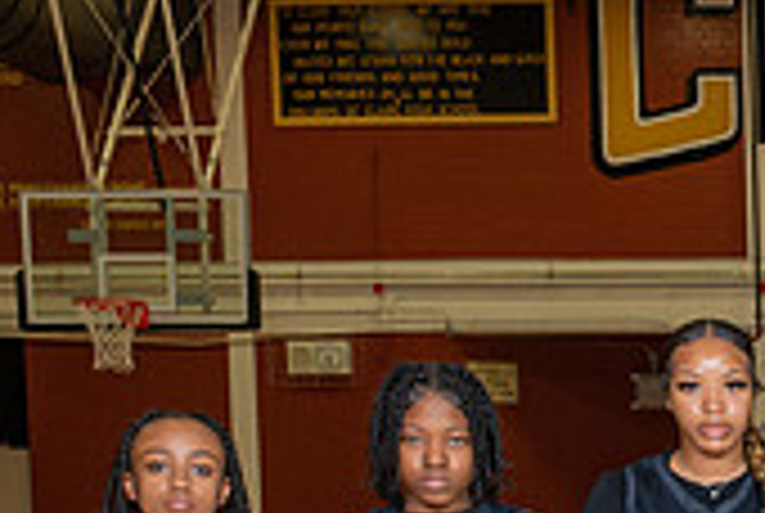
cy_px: 677
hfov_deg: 18.8
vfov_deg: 14.3
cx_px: 1223
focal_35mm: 92
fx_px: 1958
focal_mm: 24
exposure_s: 1/50
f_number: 7.1
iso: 250
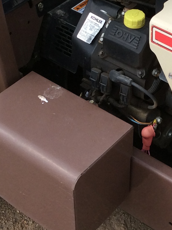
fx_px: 643
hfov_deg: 15.2
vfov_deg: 20.1
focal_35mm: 97
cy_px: 67
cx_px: 127
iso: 32
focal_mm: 3.3
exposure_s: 1/715
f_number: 2.4
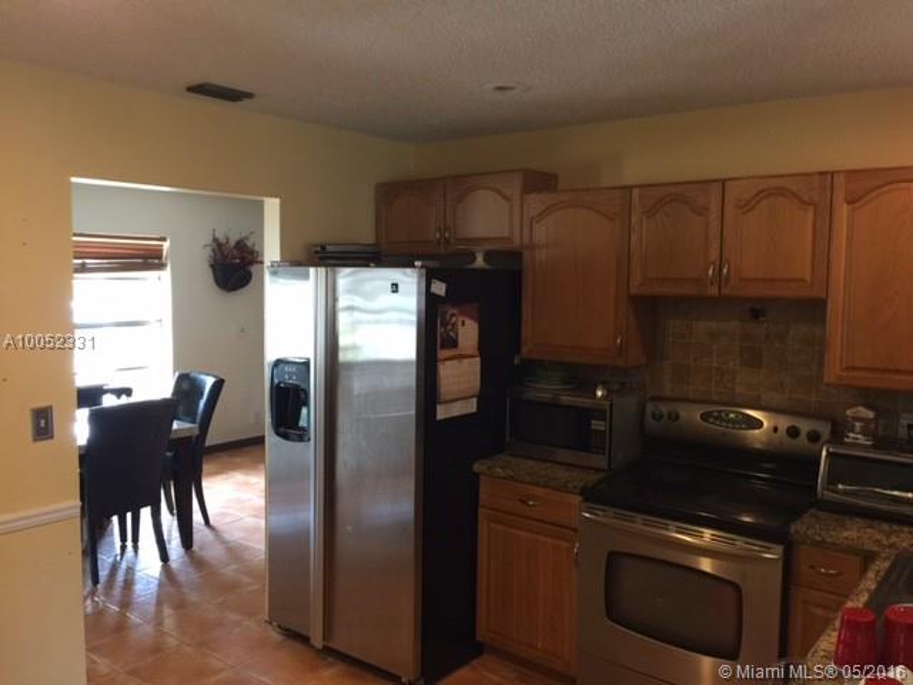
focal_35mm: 29
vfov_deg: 48.2
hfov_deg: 61.7
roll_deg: -1.3
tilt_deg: -3.4
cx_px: 456
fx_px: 765
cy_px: 342
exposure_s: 1/15
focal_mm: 4.15
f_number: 2.2
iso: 100
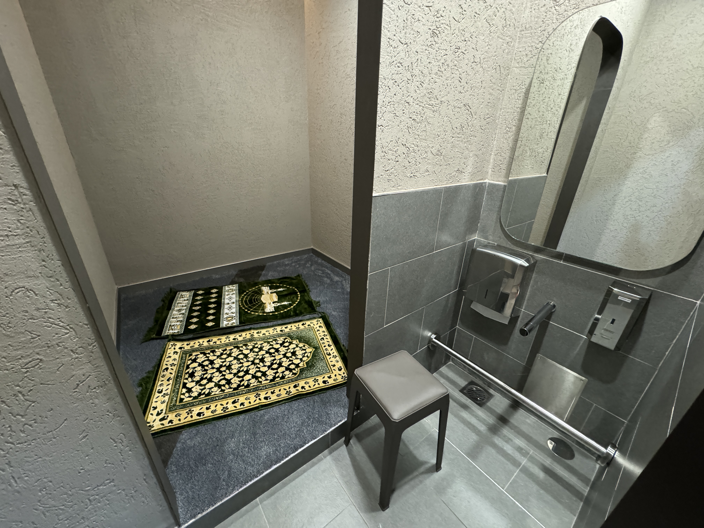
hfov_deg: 102.1
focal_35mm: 14
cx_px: 352
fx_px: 285
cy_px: 264
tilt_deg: -22.9
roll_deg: -2.1
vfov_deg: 85.7
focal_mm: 2.22
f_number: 2.2
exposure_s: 1/51
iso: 1000
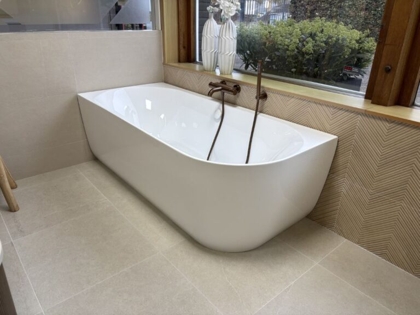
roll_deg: -1.3
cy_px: 158
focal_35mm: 26
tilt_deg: -23.5
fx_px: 315
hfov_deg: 67.3
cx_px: 210
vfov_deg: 53.1
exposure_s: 1/100
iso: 80
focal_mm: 5.96
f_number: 1.6
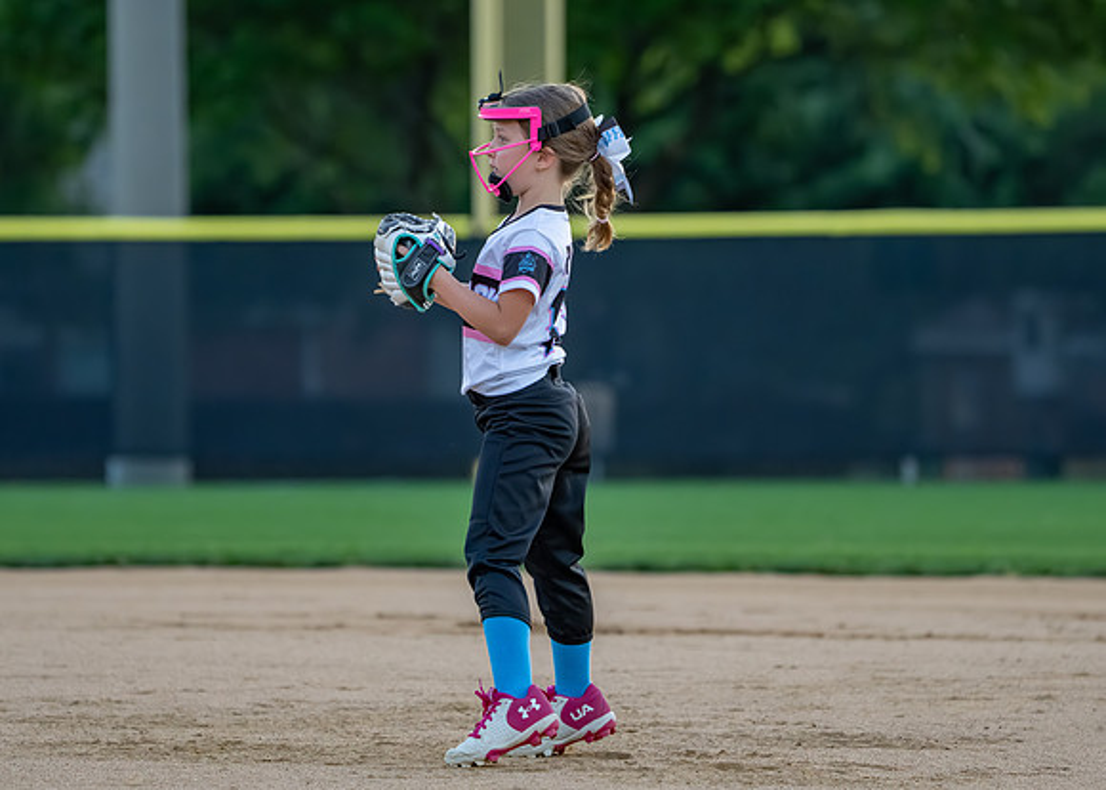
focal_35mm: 352
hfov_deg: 5.7
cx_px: 528
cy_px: 354
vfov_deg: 4.1
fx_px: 11053
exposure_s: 1/1250
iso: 2500
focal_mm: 294
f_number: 5.6
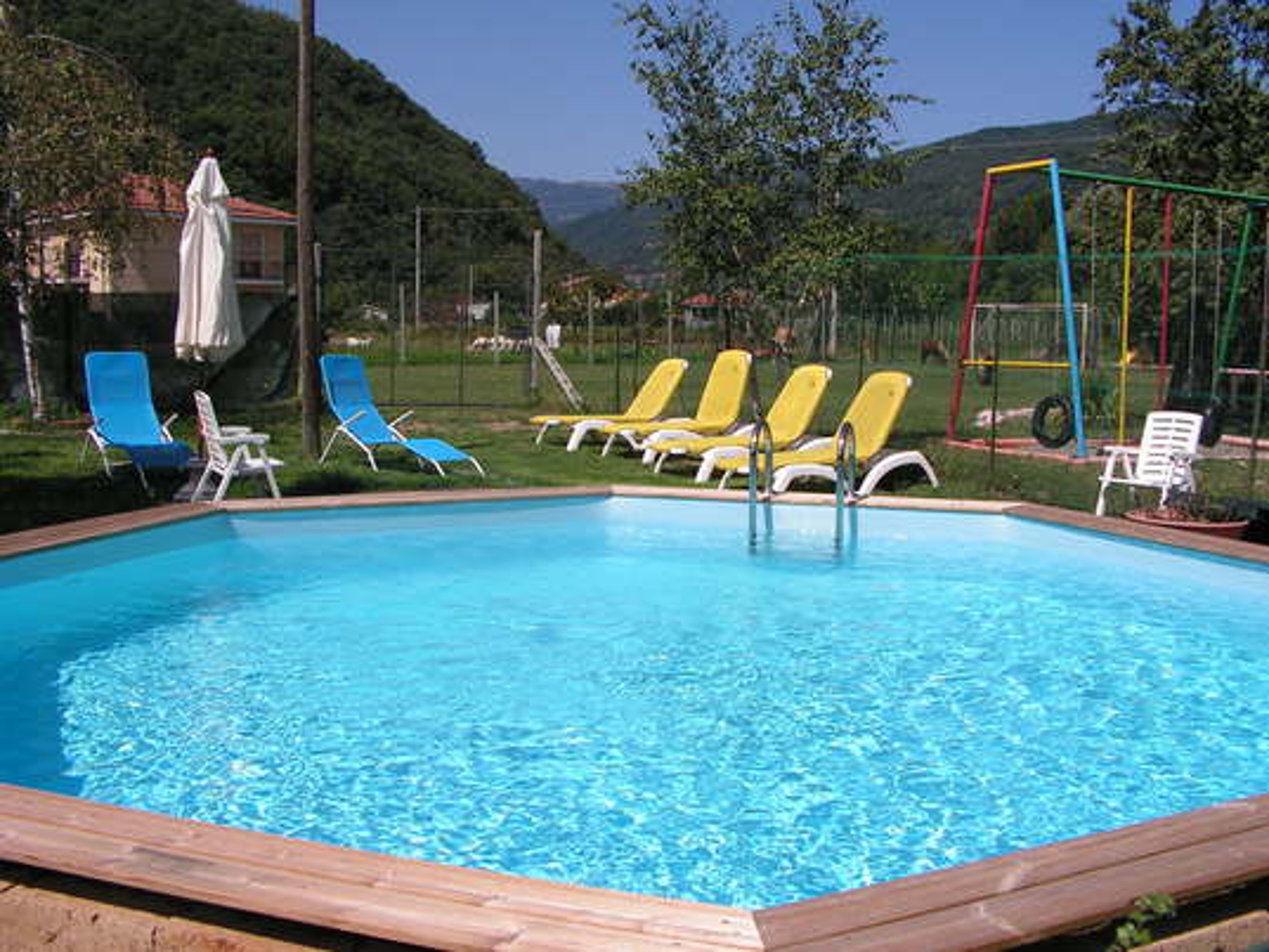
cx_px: 634
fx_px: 1320
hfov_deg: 51.3
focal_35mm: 36
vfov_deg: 39.7
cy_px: 476
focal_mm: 6
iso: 64
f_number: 4.8
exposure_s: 1/800
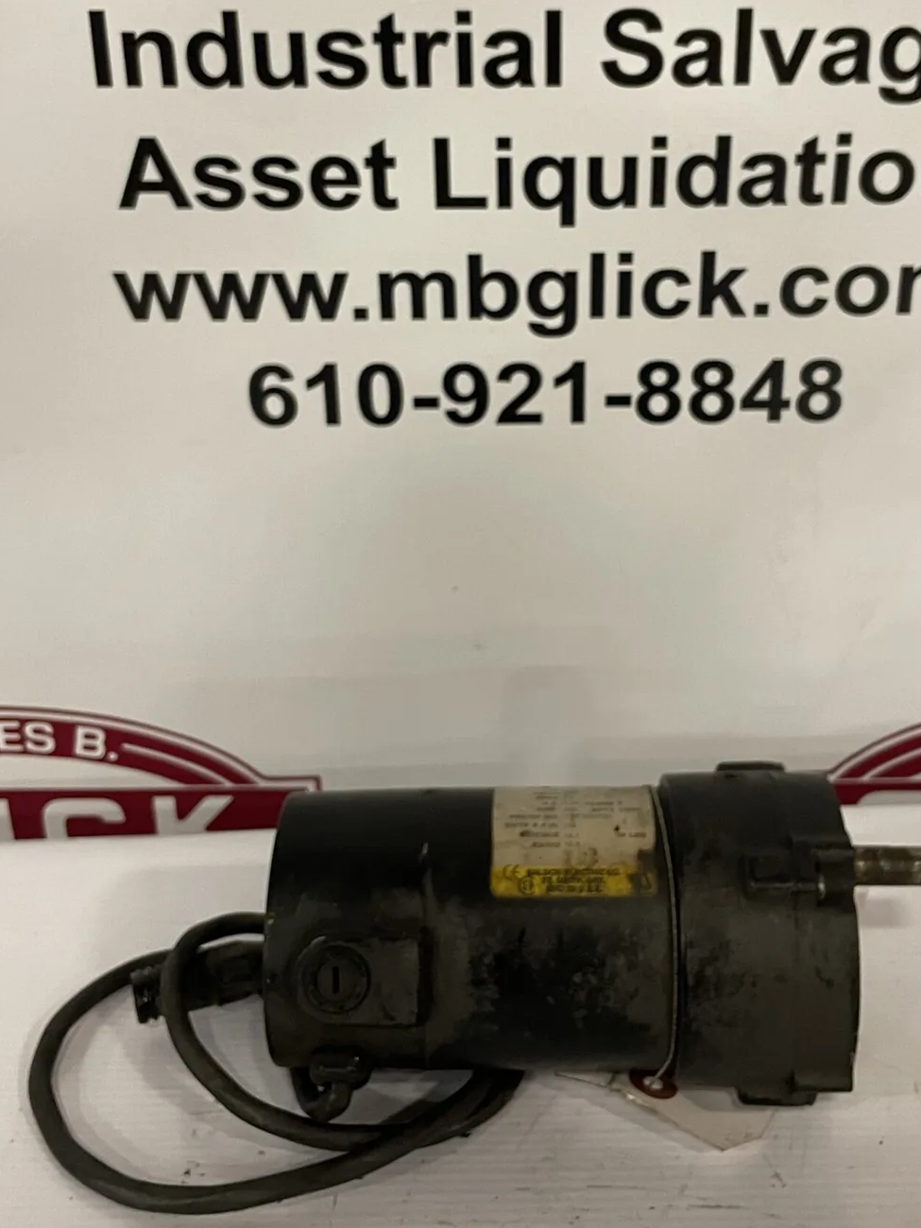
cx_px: 537
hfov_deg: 35.9
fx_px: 1419
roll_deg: +1.2
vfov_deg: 46.1
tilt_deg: -20.3
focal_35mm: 40
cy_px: 410
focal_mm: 4.2
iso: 400
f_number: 1.6
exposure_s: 1/40
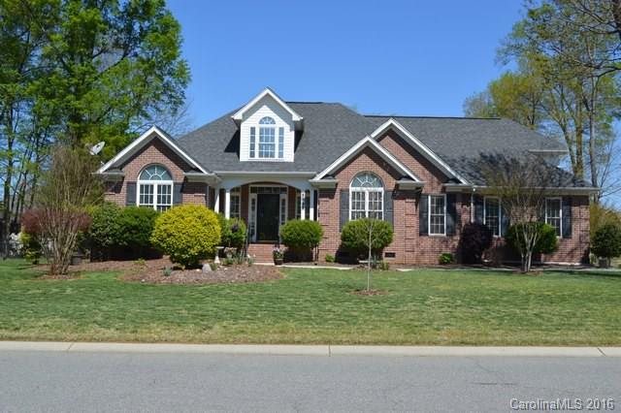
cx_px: 310
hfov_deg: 53.2
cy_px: 206
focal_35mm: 36
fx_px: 621
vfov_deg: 36.8
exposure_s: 1/250
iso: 100
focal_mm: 24
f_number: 8
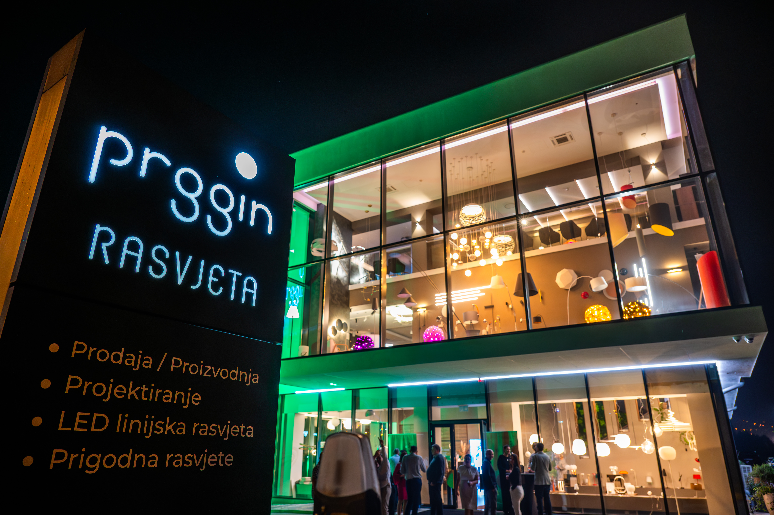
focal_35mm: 24
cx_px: 387
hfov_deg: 73.8
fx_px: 516
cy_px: 258
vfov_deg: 53.1
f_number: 4
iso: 1800
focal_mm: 24
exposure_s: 1/20
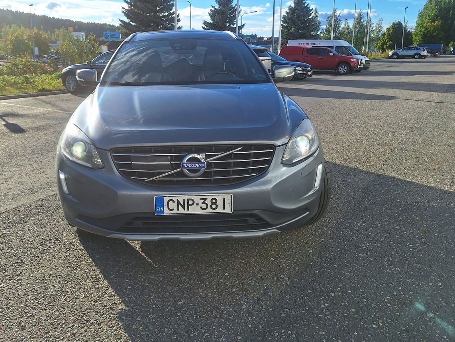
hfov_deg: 61.1
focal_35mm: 29
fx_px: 381
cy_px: 127
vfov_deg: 47.8
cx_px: 182
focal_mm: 5.54
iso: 40
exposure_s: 1/3125
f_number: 1.8
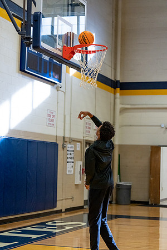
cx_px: 84
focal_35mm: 81
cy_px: 125
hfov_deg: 16.9
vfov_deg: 25.1
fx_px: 564
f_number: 2.8
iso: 5000
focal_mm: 81
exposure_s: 1/1000
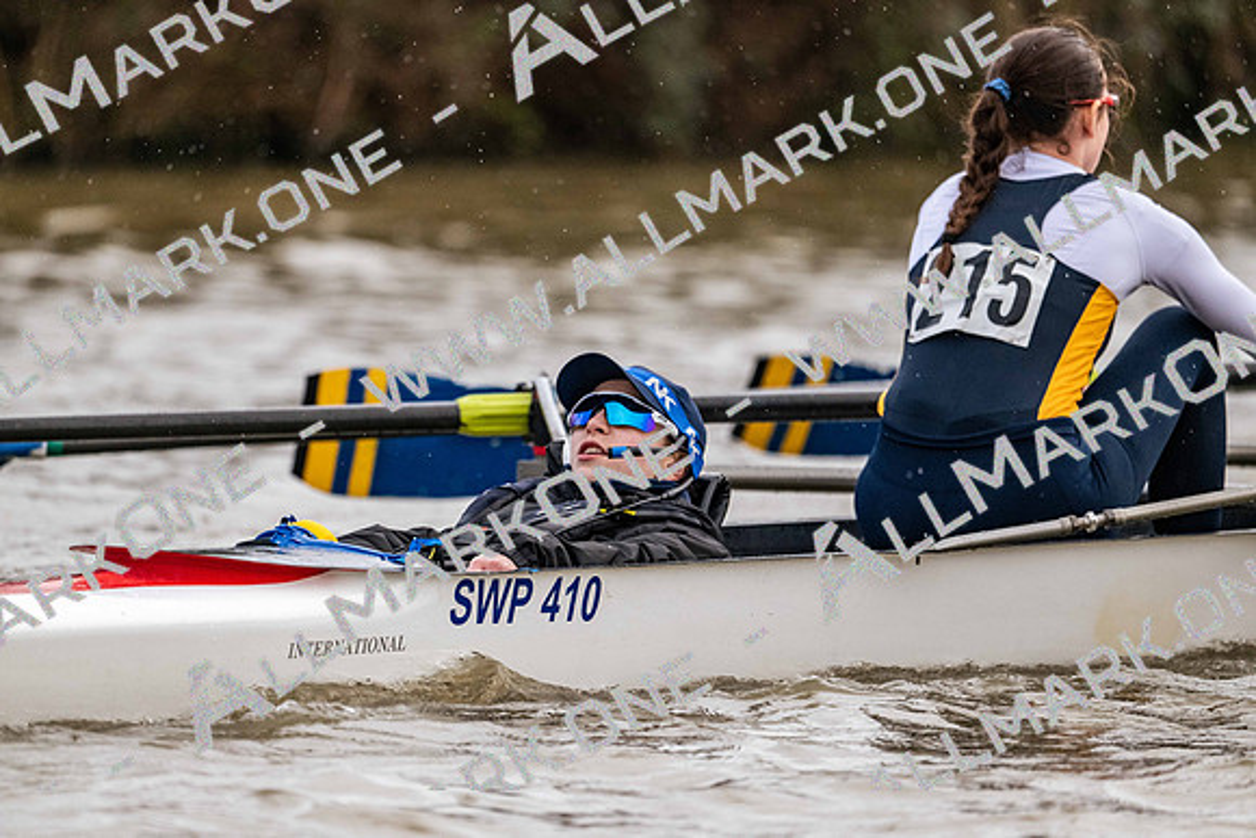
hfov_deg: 5.2
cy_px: 419
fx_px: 13958
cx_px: 628
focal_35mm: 400
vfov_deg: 3.4
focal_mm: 400
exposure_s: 1/1600
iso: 2800
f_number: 4.5
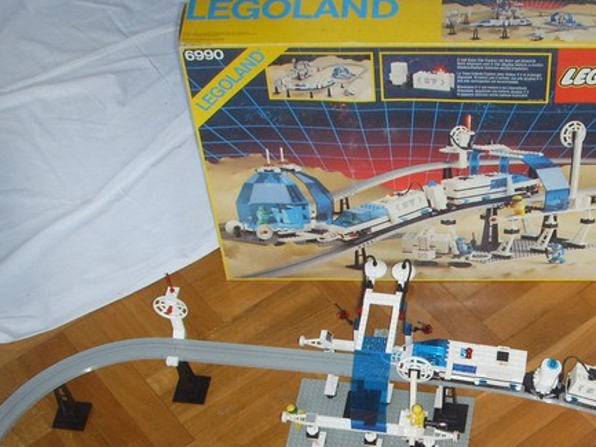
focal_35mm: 72
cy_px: 391
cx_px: 468
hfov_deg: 26.6
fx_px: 1240
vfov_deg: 20.1
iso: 100
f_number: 3.5
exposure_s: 1/45
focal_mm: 6.6
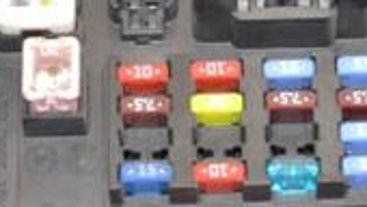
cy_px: 69
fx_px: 2424
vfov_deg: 4.9
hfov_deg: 8.6
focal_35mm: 249
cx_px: 361
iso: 800
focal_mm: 45
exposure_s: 1/100
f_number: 4.8
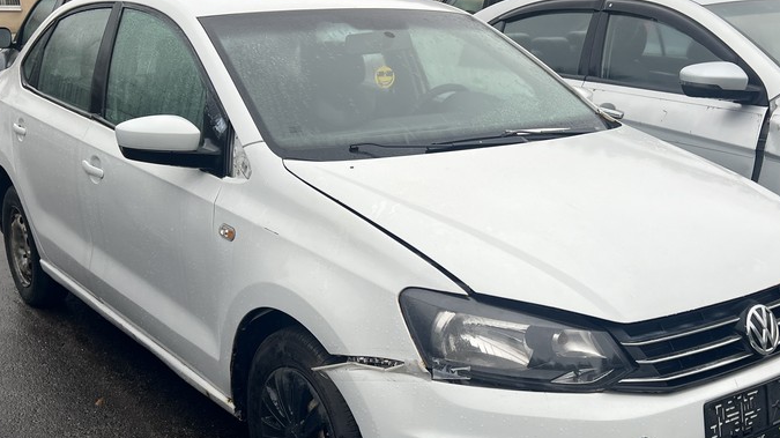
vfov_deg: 27.5
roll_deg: -2.4
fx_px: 889
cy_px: 297
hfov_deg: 47.3
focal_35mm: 43
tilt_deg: -16.8
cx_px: 428
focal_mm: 5.7
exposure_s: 1/471
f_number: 1.5
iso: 50
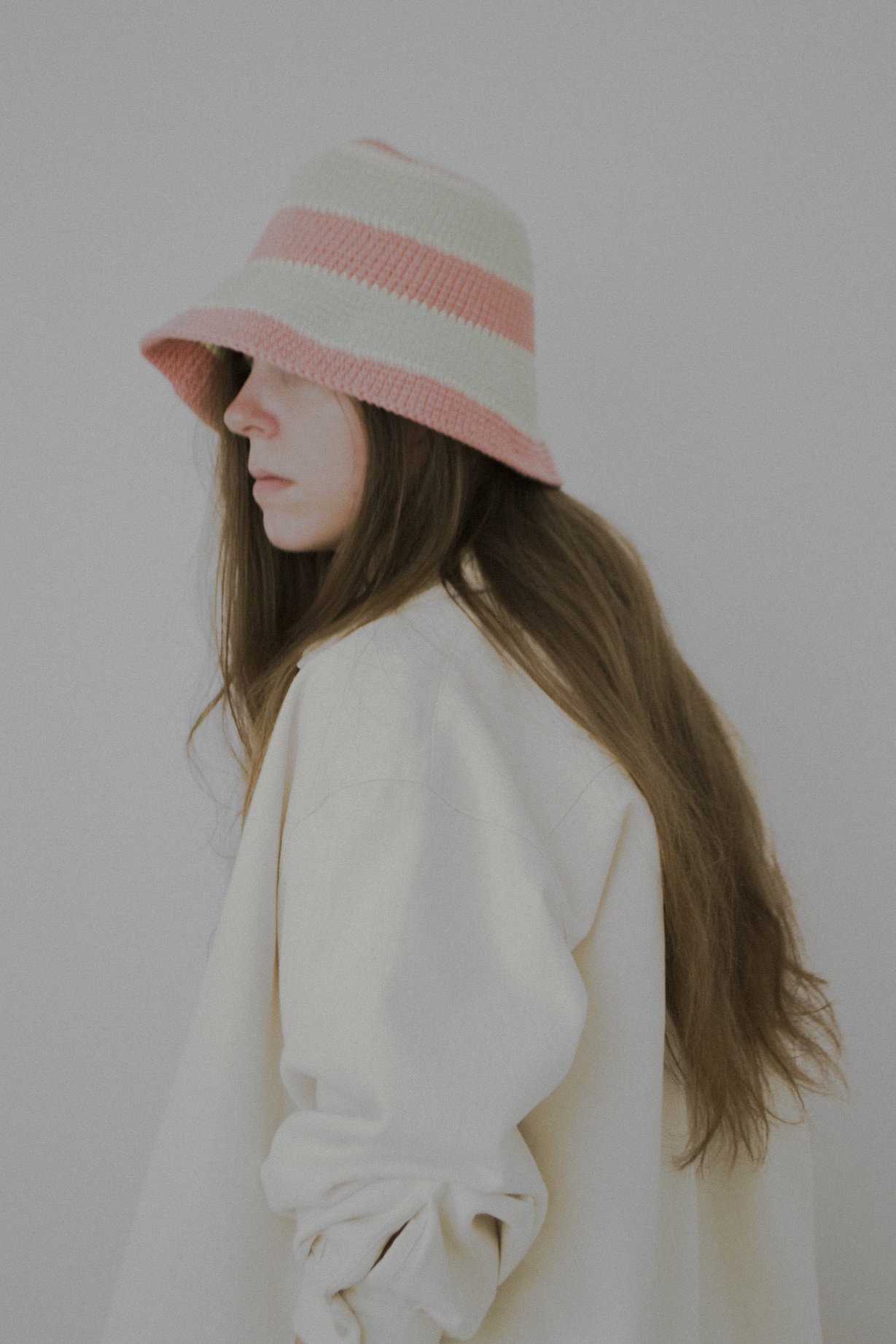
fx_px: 2688
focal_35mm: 72
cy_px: 672
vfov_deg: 28.1
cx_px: 448
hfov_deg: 18.9
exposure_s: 1/80
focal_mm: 48
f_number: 5.3
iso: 125
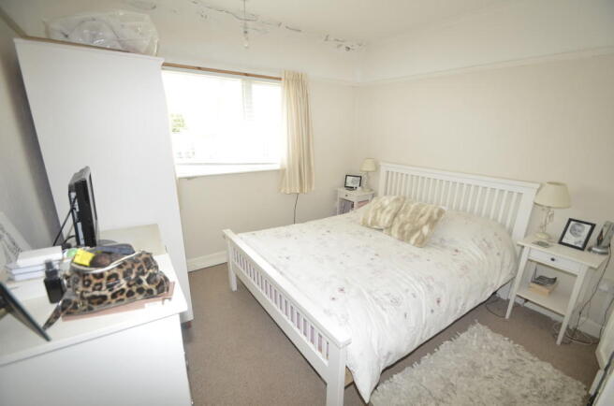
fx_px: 255
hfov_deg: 100.5
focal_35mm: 15
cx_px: 307
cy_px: 203
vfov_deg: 77.0
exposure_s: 1/60
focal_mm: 10
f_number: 4
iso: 720
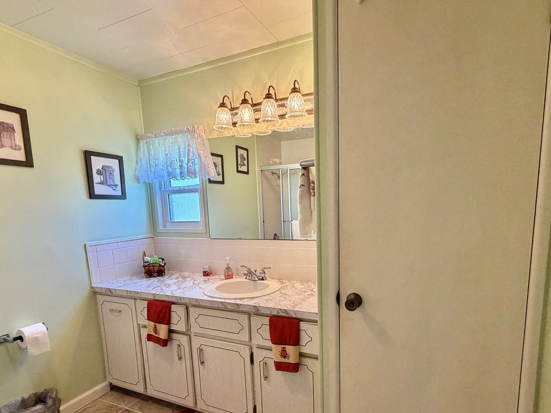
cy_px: 250
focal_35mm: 19
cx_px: 293
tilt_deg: -9.0
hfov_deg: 84.6
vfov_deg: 67.9
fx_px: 302
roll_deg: +2.0
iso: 250
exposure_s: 1/120
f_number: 2.2
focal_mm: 2.22
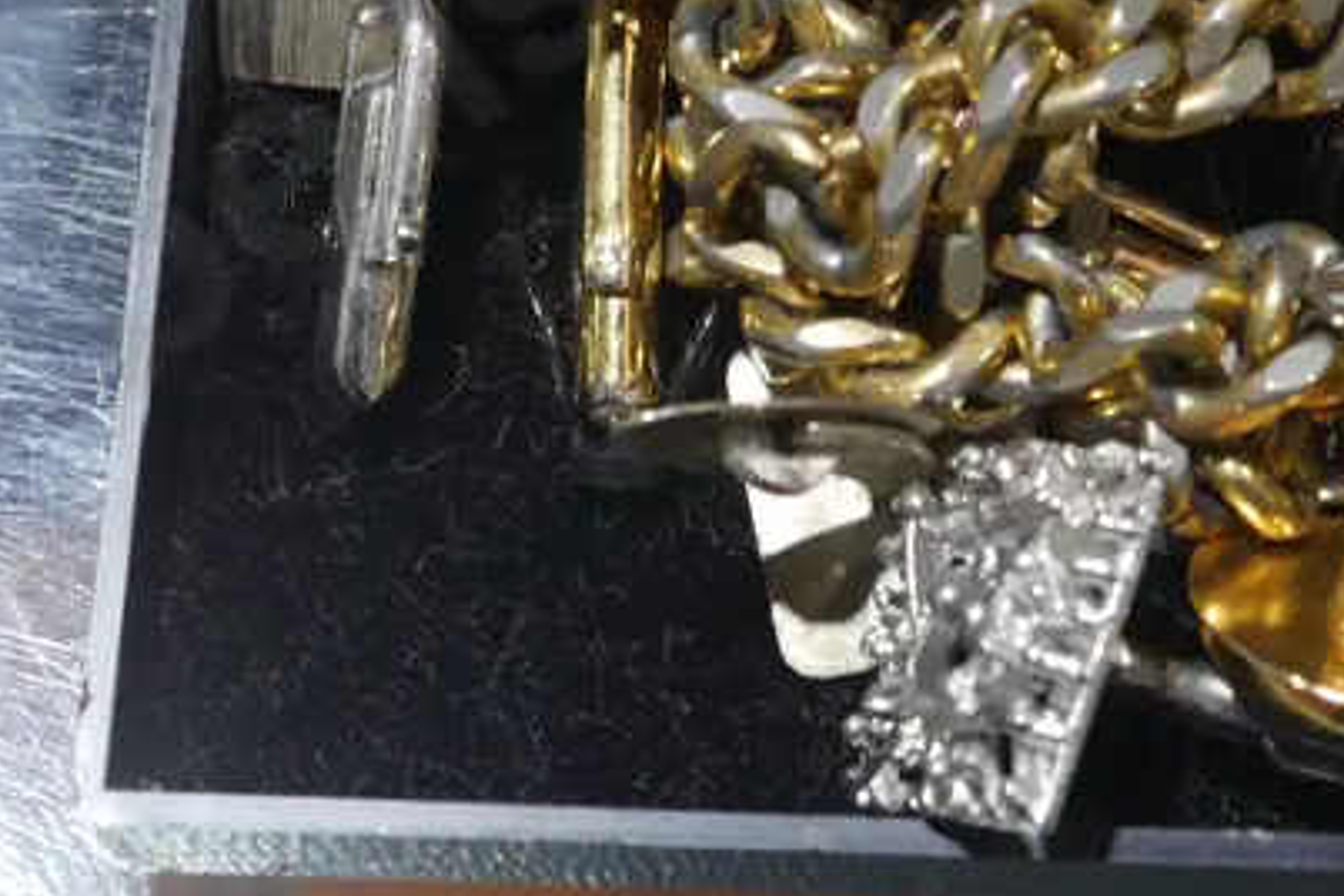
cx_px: 819
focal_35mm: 122
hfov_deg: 16.8
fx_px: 4554
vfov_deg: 11.0
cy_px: -221
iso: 500
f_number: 5.1
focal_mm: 23
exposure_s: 1/60
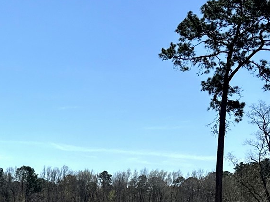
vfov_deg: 16.4
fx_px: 679
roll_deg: -0.6
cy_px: 230
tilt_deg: -1.0
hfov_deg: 20.2
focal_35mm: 87
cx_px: -101
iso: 80
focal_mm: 6.76
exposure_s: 1/6711
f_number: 1.78
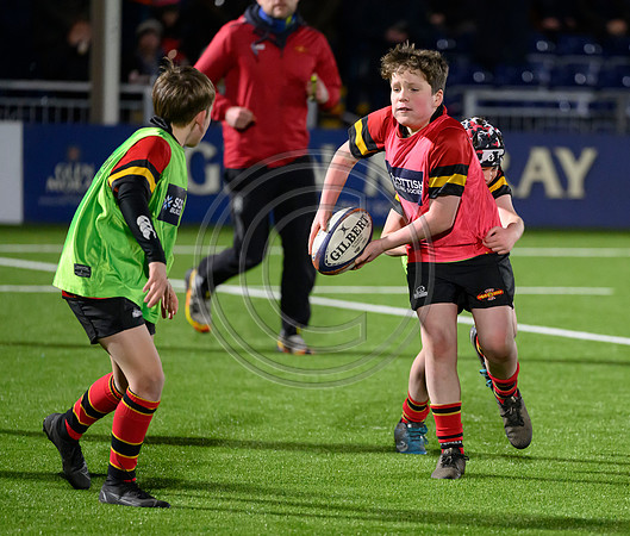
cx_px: 489
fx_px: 5493
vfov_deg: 5.6
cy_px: 288
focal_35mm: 287
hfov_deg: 6.6
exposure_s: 1/1250
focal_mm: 200
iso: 6400
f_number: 3.2
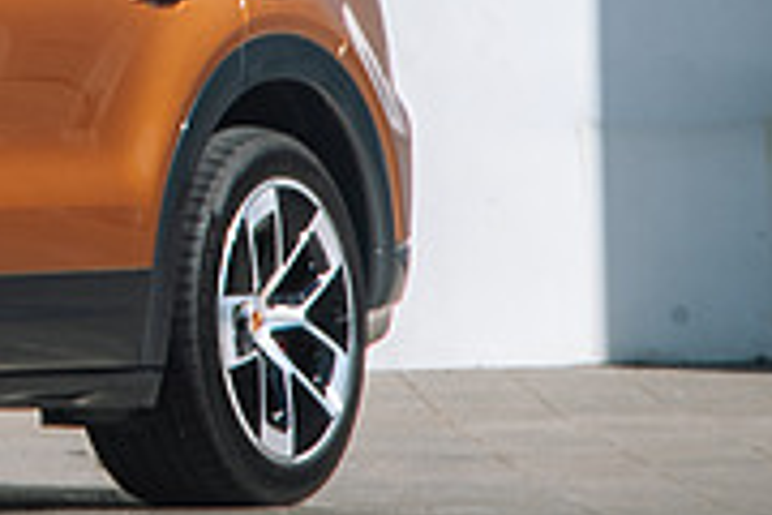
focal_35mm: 454
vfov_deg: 3.0
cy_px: -401
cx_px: -566
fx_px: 9735
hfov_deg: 4.5
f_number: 5.6
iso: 200
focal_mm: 105
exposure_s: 1/100
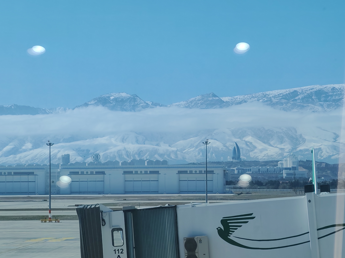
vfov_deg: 12.1
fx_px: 1216
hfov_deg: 16.1
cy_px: 124
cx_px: 175
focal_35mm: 122
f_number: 2.4
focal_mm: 8.67
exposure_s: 1/480
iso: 50
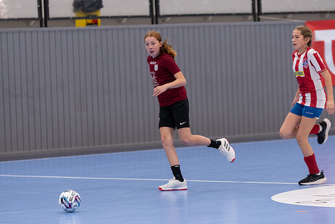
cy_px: 112
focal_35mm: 225
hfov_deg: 9.1
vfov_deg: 6.1
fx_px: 2094
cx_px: 168
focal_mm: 150
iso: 4000
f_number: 3.2
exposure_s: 1/500
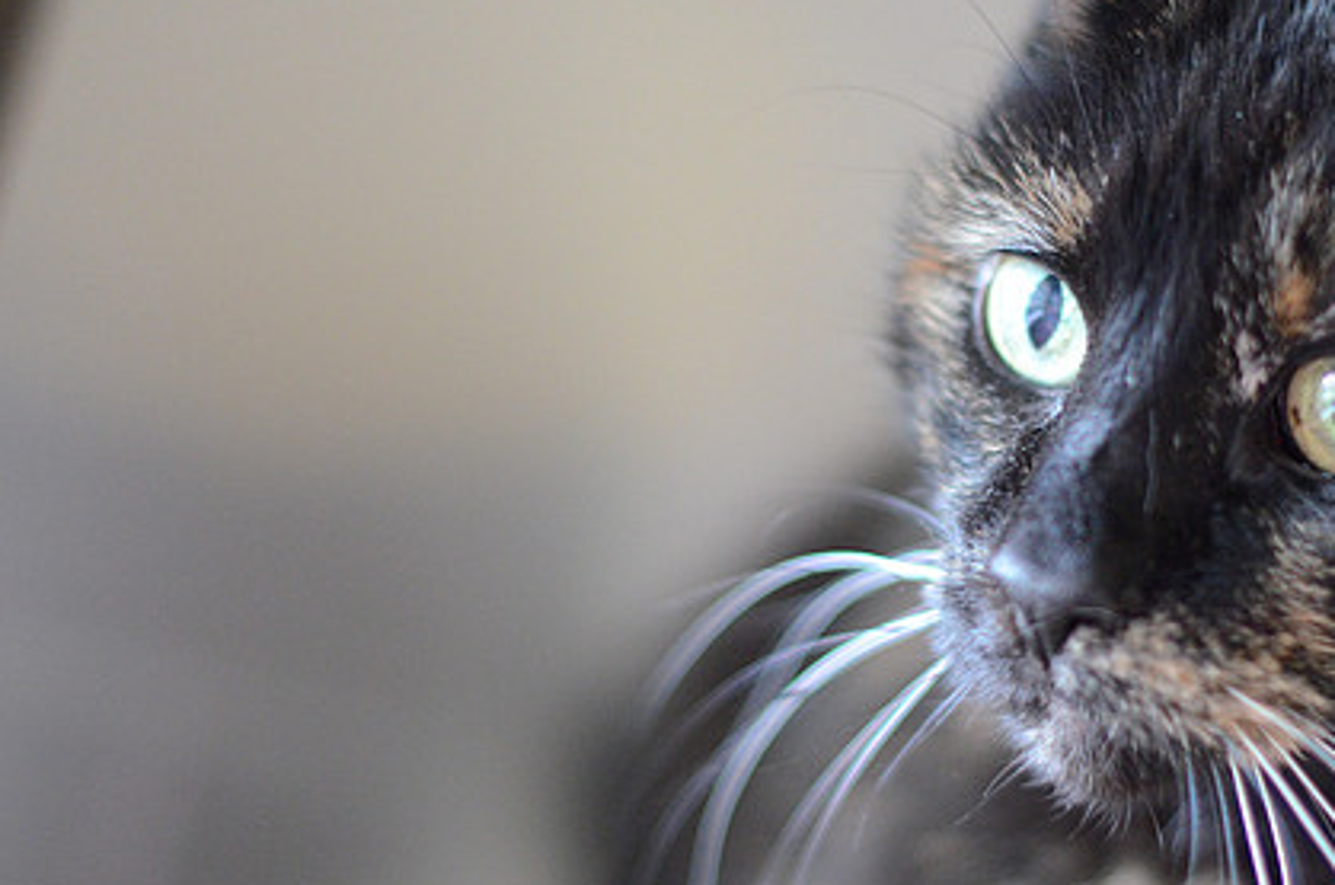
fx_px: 3849
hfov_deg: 19.6
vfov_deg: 13.1
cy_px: 444
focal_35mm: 104
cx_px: 920
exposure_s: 1/200
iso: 3200
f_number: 1.8
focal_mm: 50
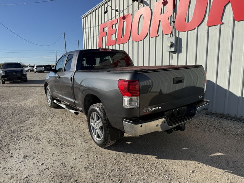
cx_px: 122
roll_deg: +0.6
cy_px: 92
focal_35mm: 24
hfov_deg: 71.6
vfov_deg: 56.8
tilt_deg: -8.6
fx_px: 169
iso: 80
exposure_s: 1/6173
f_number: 1.78
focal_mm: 6.76
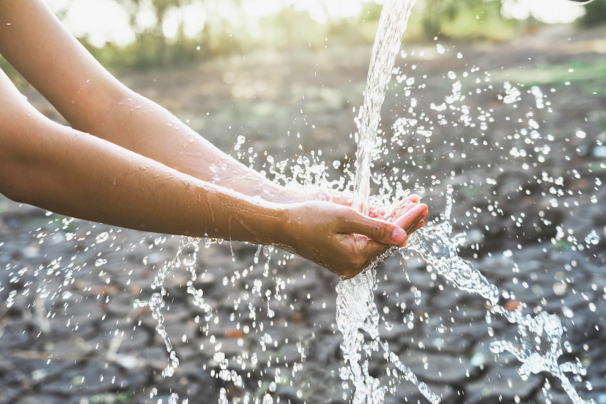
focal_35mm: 48
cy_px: 202
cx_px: 303
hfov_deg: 41.1
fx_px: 808
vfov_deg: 28.1
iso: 100
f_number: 3.2
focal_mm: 32
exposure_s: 1/500
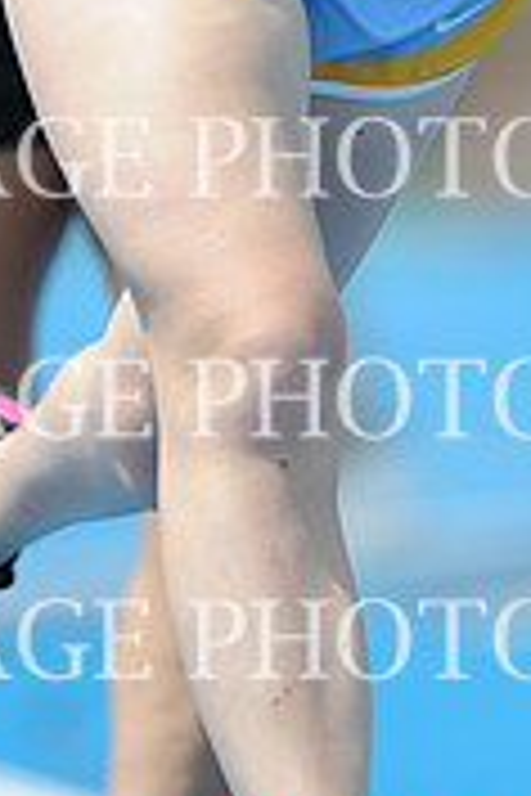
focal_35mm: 1308
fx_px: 28937
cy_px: -207
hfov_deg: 1.1
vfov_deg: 1.6
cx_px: 158
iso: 200
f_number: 3.5
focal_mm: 400
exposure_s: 1/2500
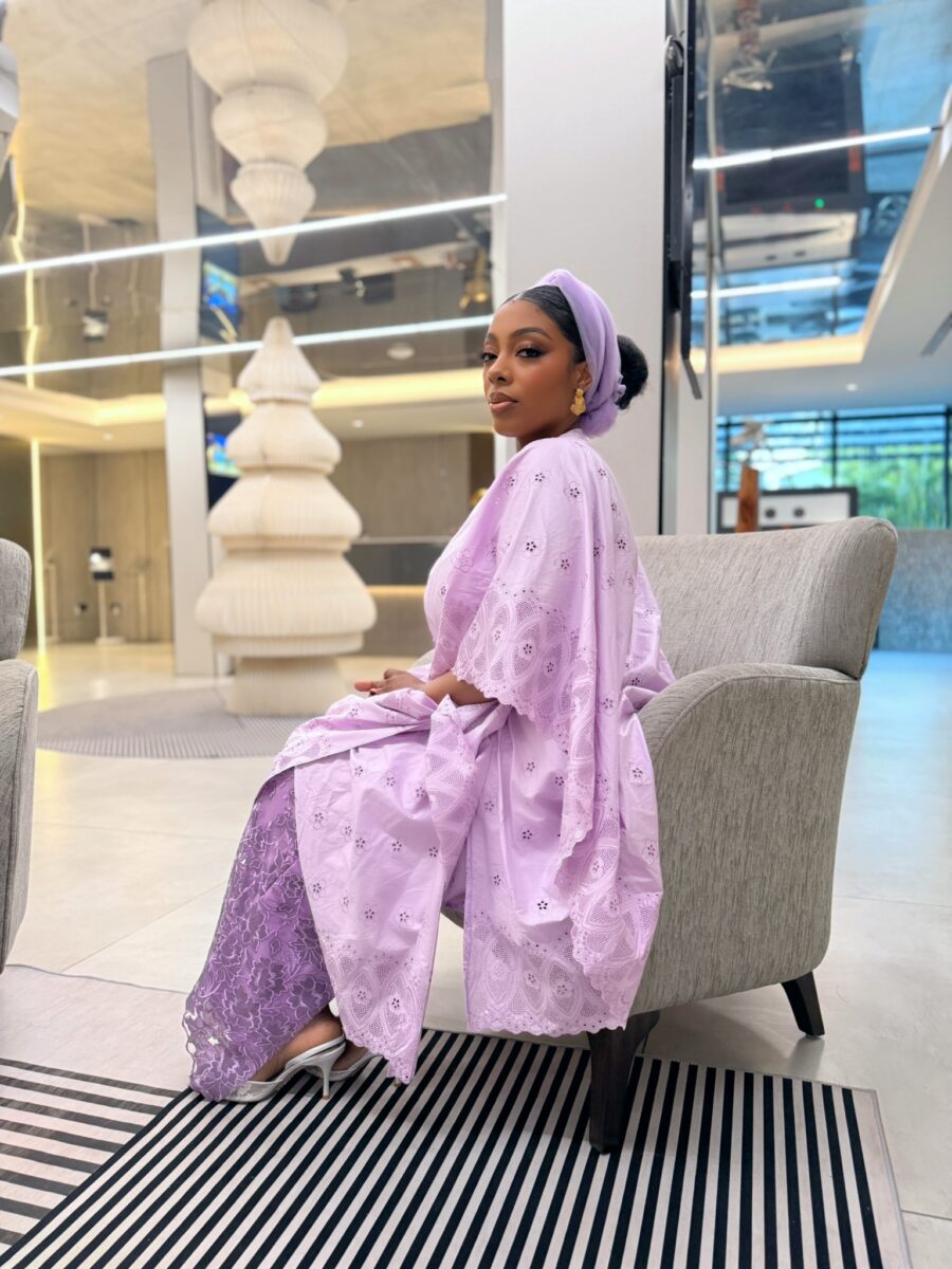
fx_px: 880
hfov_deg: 56.8
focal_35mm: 24
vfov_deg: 71.6
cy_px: 634
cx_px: 476
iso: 320
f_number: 1.78
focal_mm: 6.76
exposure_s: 1/100
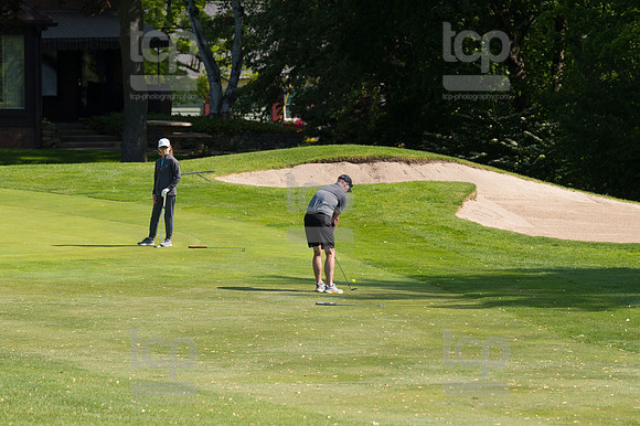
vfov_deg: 4.6
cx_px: 320
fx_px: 5330
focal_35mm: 300
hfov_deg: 6.9
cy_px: 213
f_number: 5.6
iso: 320
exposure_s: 1/1600
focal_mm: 200
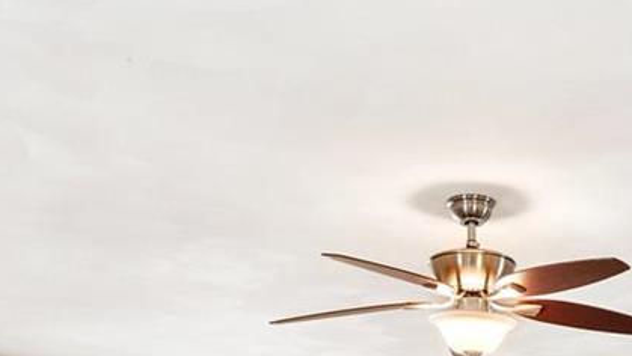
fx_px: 1207
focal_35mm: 72
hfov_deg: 28.2
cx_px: 575
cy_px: 655
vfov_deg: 14.6
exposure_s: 1/6
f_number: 8
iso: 400
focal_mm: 9
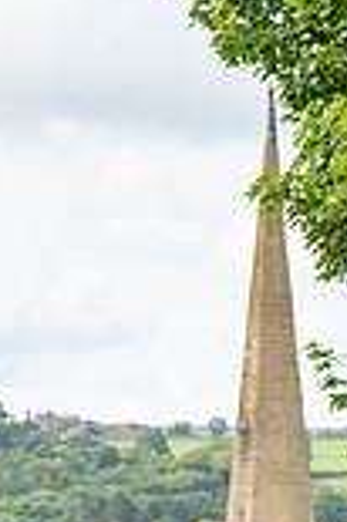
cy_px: 812
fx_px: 4869
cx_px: 342
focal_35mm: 336
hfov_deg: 4.1
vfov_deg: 6.1
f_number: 4
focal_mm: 70
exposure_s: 1/640
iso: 400
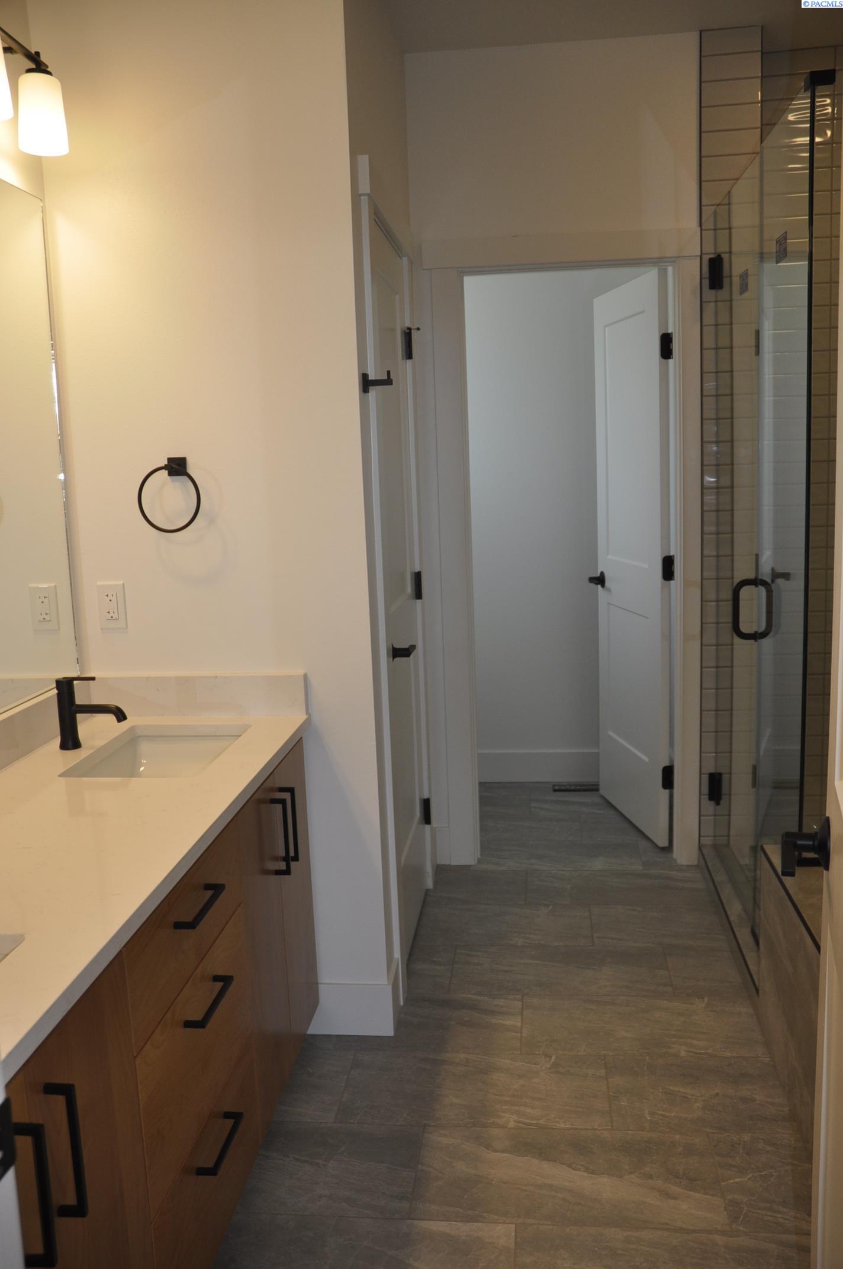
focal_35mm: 27
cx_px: 422
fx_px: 951
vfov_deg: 67.4
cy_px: 634
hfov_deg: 47.8
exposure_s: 1/200
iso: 360
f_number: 3.5
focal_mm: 18
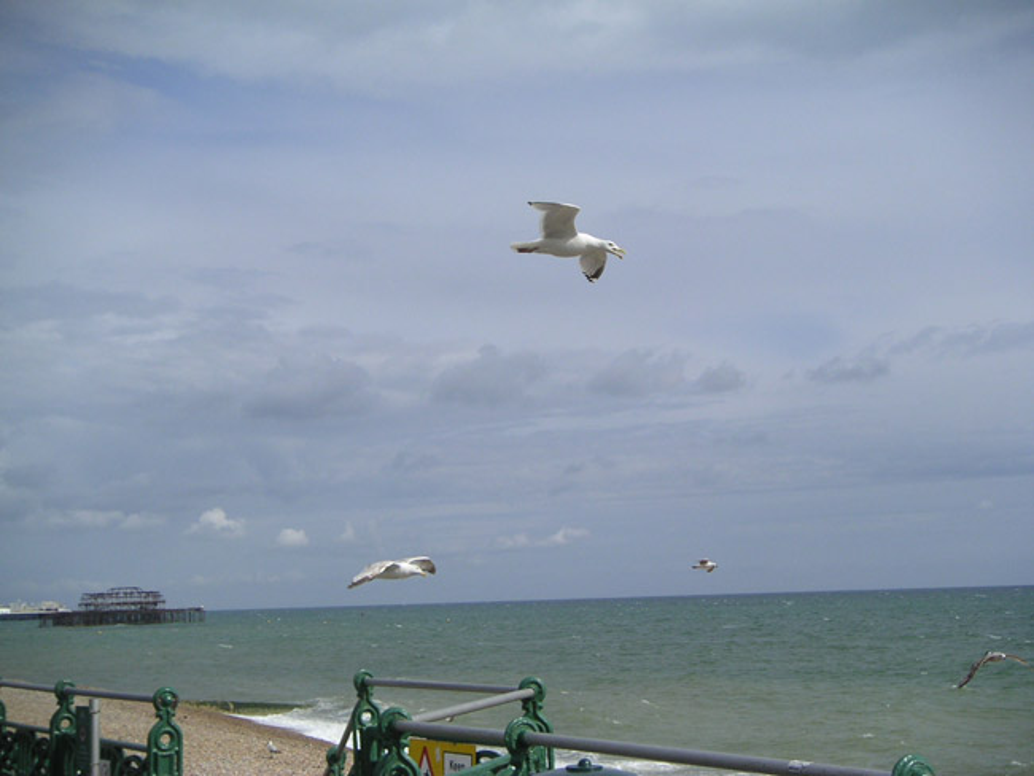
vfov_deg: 26.6
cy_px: 388
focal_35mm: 55
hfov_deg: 34.9
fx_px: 1643
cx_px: 517
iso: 50
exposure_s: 1/350
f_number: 6.7
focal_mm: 8.5
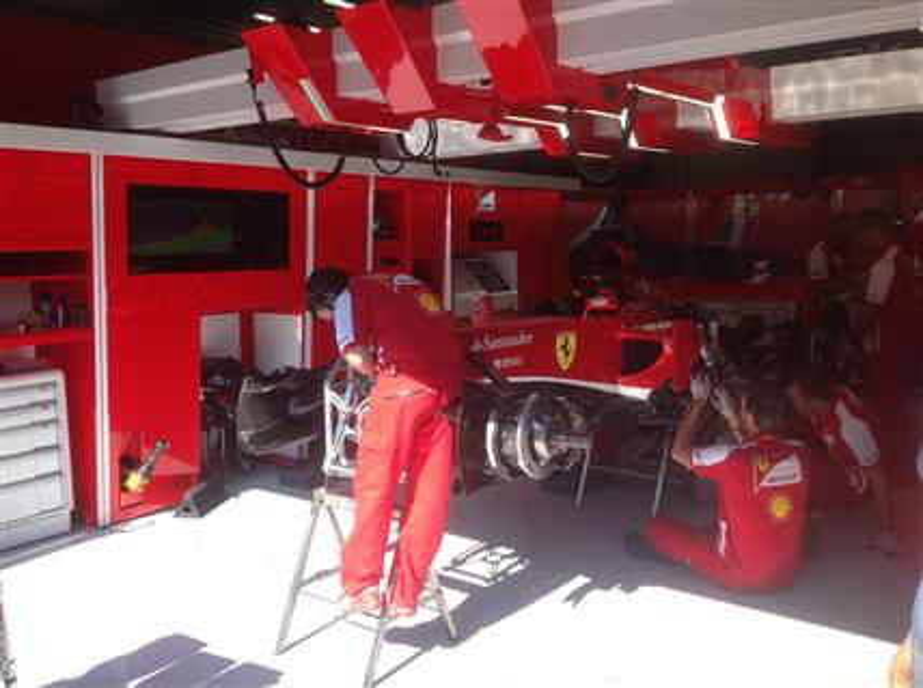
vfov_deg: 40.5
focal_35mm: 35
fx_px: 931
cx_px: 462
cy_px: 344
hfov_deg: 52.7
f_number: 2.4
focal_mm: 4.28
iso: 50
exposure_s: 1/438
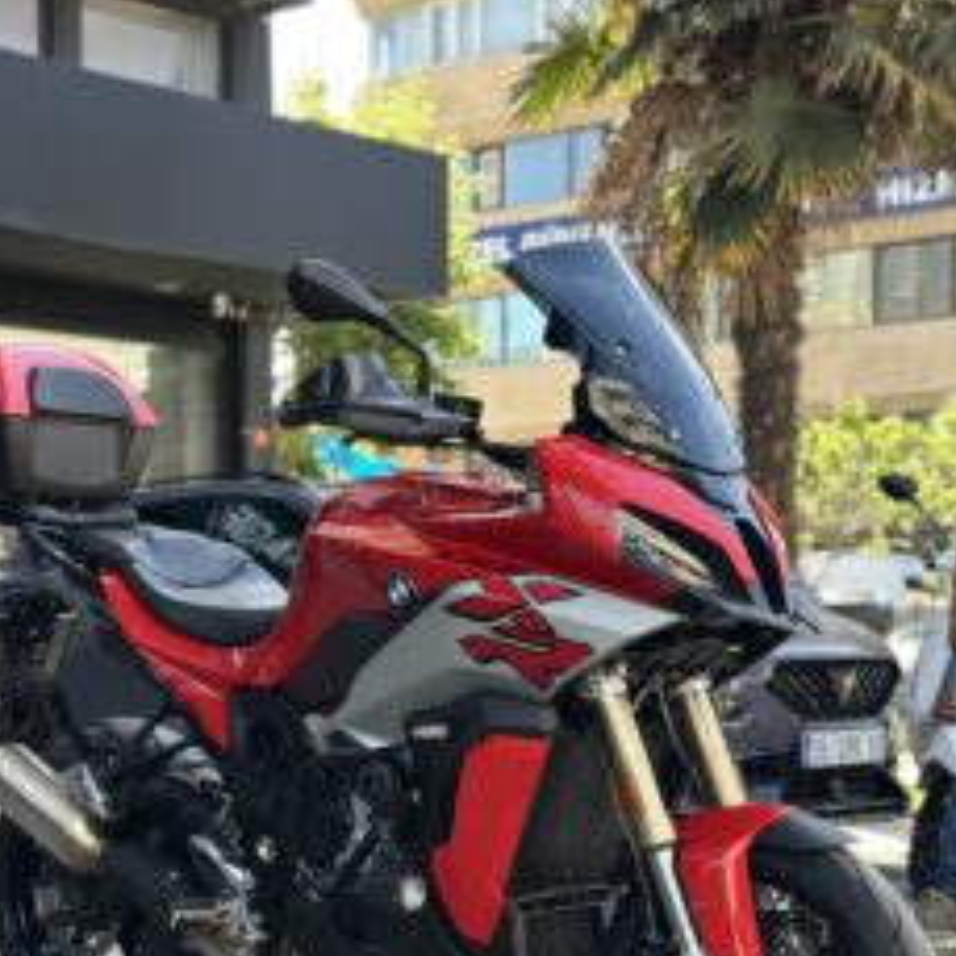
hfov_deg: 25.0
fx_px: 2156
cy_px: 678
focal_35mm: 69
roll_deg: -0.2
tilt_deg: -0.9
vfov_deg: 24.8
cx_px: 438
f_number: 1.78
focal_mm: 6.86
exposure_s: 1/448
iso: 80
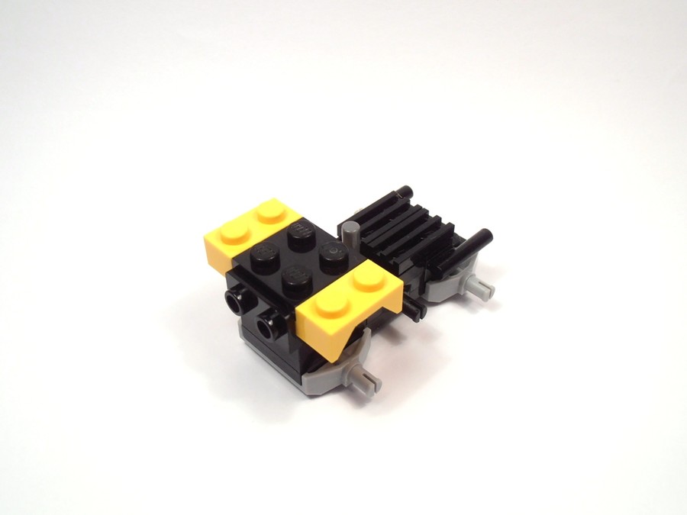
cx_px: 344
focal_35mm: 37
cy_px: 258
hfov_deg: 50.1
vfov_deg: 38.7
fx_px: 734
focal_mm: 6.61
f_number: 3.9
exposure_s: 1/100
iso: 80
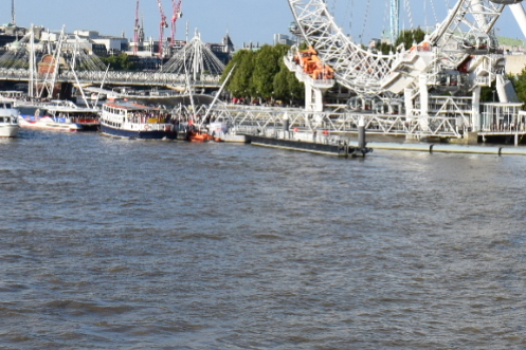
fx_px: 1499
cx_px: 226
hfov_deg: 19.9
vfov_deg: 12.7
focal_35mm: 103
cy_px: -149
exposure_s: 1/500
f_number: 11
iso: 280
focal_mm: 21
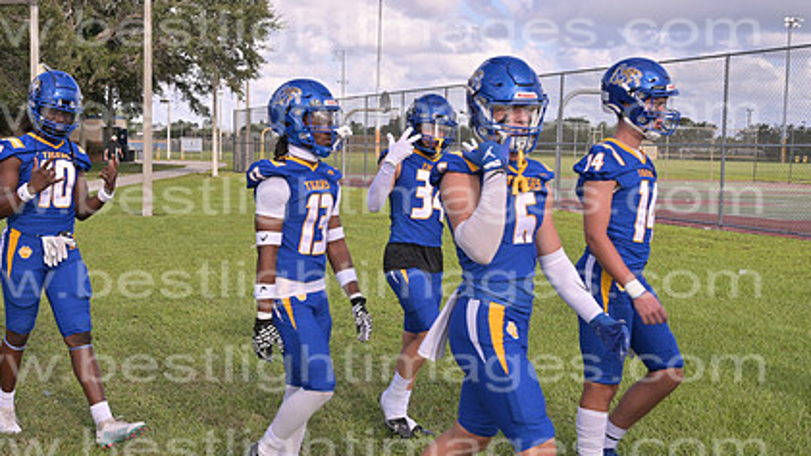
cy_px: 242
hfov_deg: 41.9
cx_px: 331
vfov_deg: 24.4
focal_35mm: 49
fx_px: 1054
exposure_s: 1/250
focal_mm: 34
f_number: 8
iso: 125
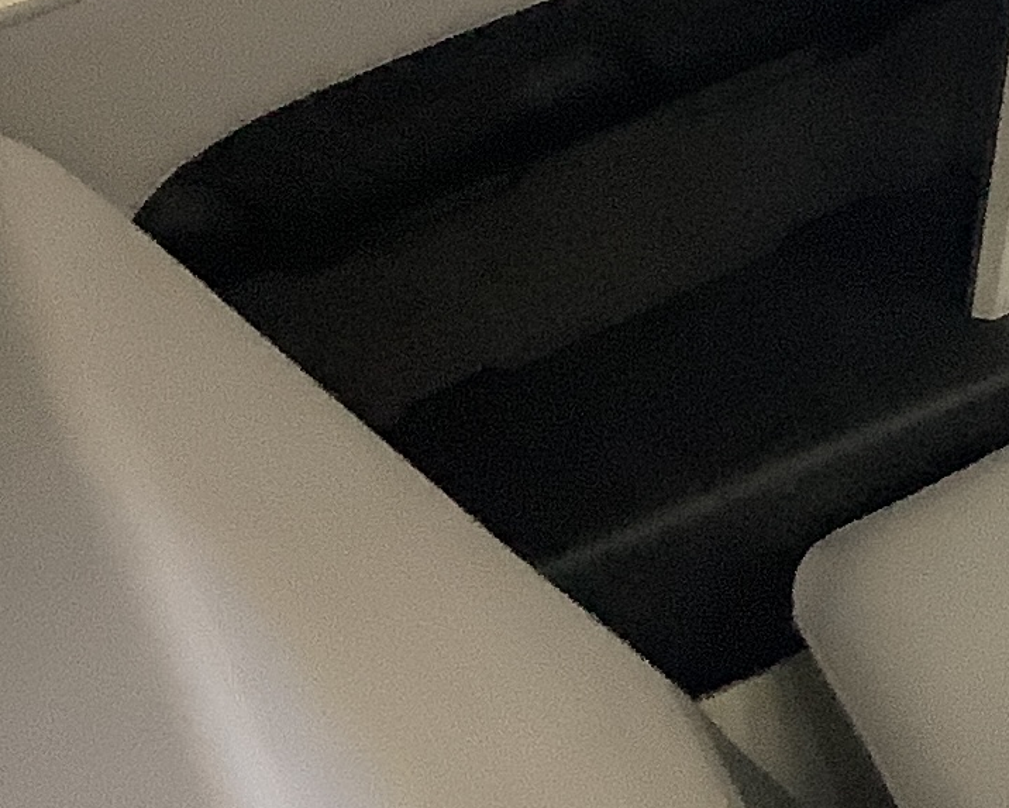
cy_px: -97
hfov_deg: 11.9
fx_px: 4122
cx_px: 2231
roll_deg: -0.3
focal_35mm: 138
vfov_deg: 11.0
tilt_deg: -39.9
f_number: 2.4
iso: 200
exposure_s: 1/60
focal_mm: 3.3
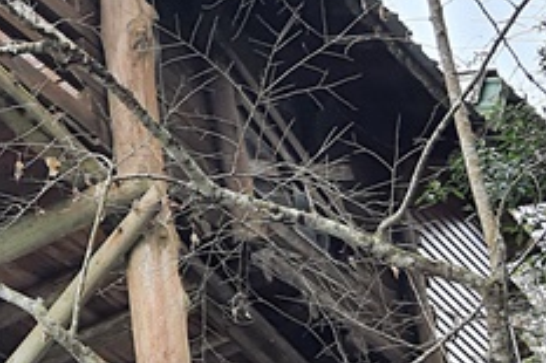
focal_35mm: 116
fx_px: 1758
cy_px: 283
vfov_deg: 11.8
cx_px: -127
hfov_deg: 16.8
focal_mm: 4.32
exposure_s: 1/244
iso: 50
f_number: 1.7
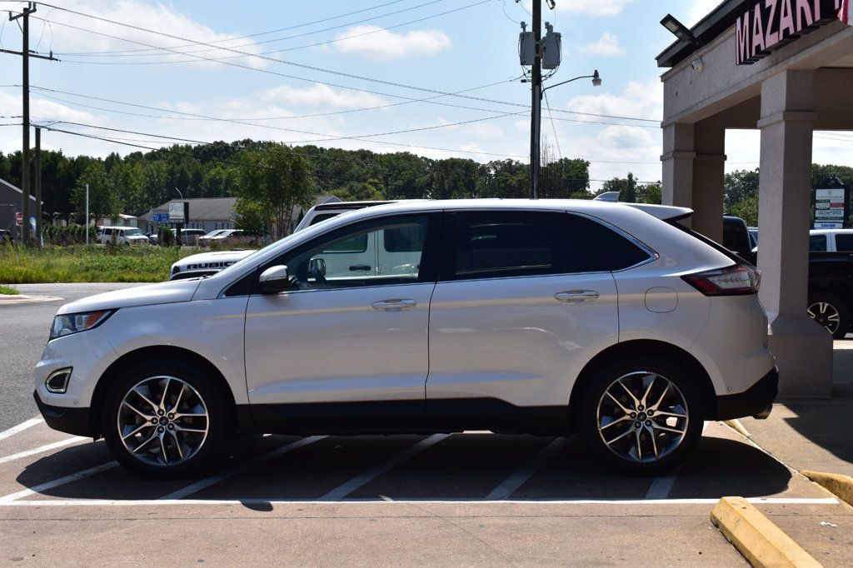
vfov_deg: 26.5
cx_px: 426
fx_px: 1208
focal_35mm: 51
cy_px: 284
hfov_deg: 38.9
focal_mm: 34
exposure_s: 1/500
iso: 250
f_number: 11
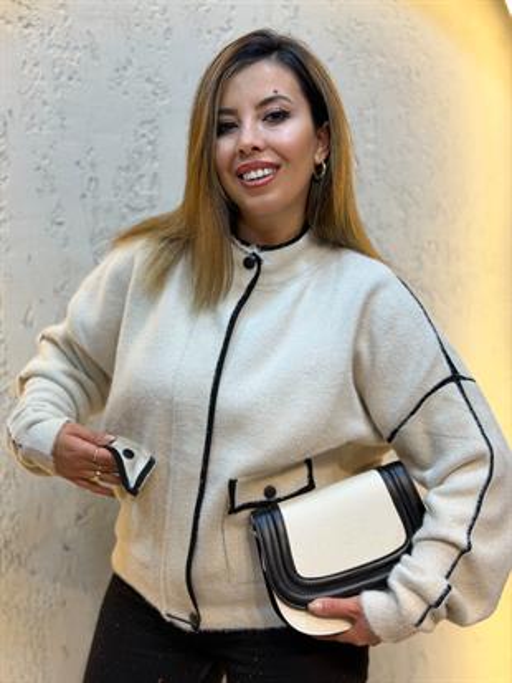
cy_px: 342
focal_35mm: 48
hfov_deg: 30.3
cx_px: 256
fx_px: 946
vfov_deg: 39.6
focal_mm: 6.76
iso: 64
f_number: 1.78
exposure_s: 1/100
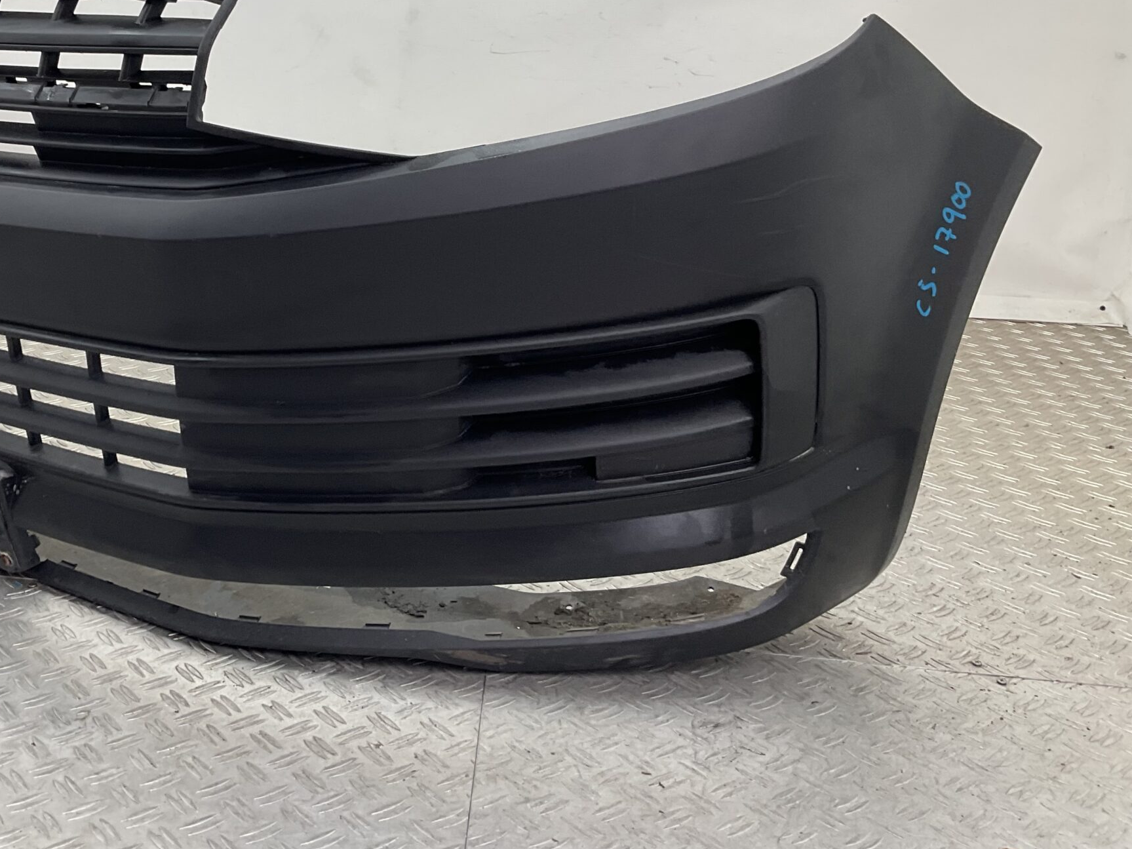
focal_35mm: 43
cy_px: 222
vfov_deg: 33.0
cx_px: 294
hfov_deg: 42.6
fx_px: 1406
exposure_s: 1/100
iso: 25
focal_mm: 3
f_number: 1.8
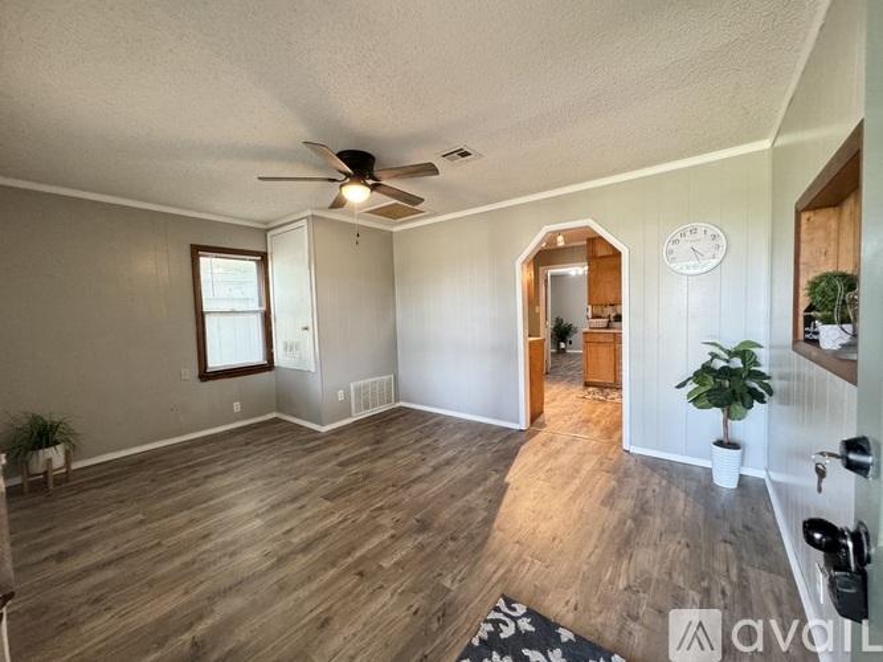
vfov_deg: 85.7
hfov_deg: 102.1
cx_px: 442
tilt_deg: -4.0
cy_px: 331
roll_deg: +1.8
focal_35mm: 14
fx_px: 357
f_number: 2.2
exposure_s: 1/60
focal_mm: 2.22
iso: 500
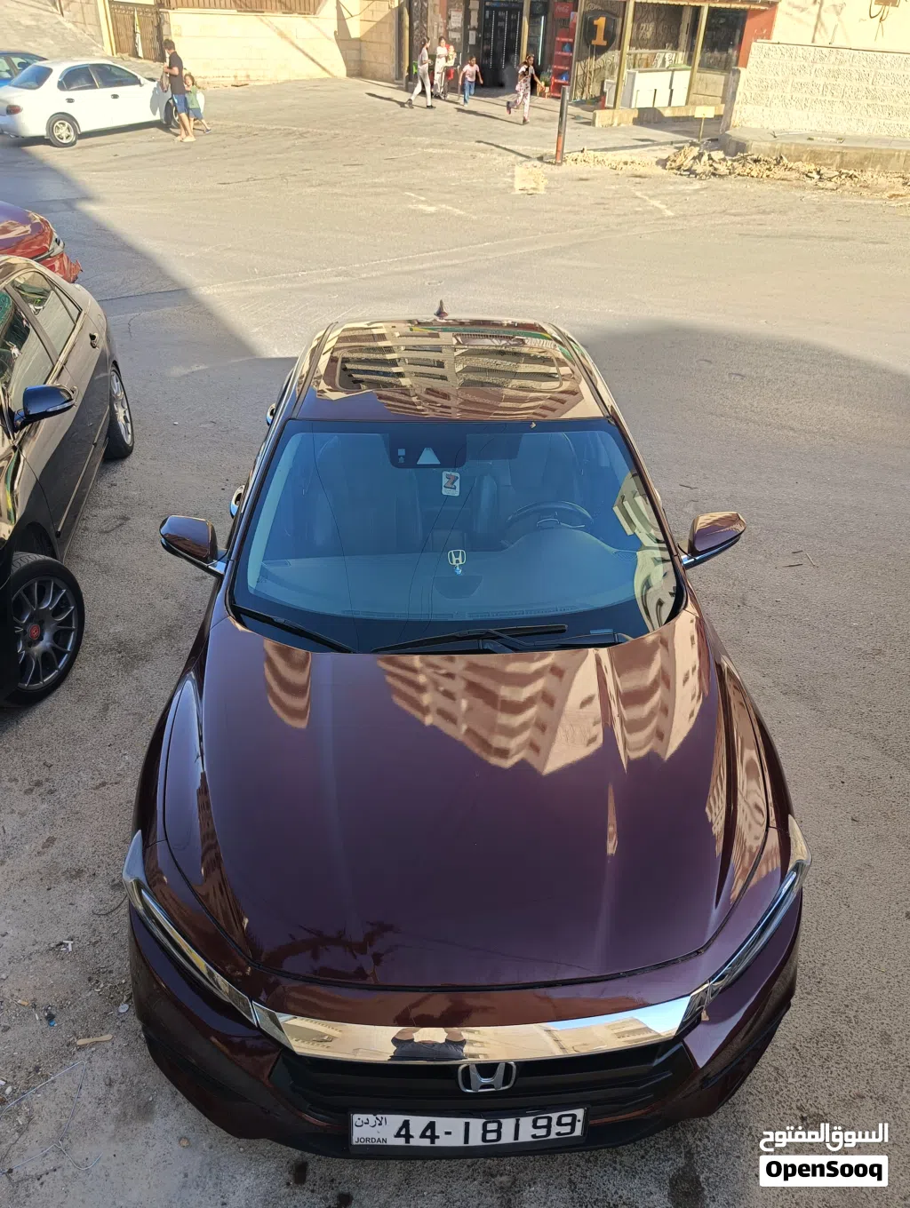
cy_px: 604
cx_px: 455
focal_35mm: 23
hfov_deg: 59.0
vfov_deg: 73.8
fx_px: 804
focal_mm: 6.06
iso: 50
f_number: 1.69
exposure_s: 1/130
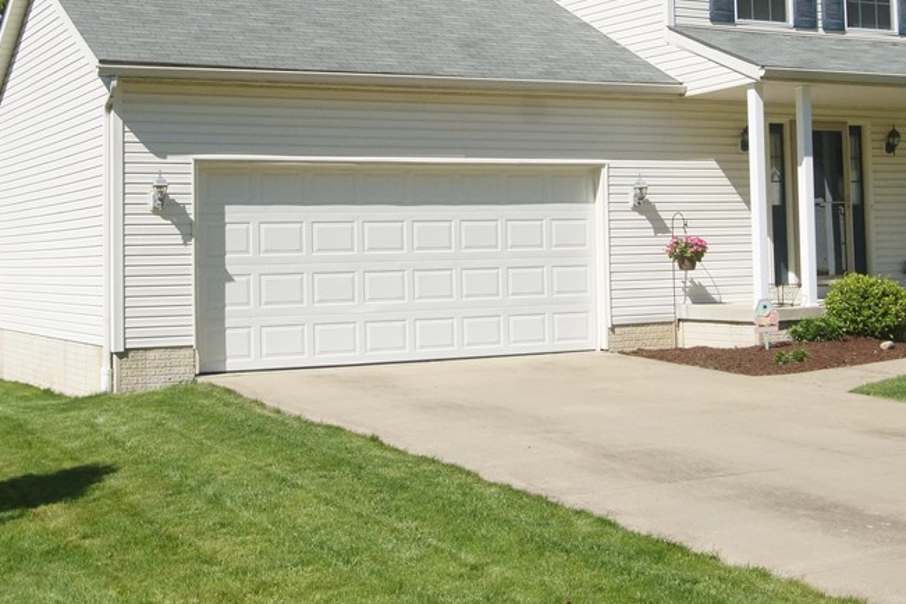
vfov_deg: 22.4
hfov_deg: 33.4
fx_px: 1510
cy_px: 136
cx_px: 514
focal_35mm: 60
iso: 800
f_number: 8
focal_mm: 24
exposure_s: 1/2000
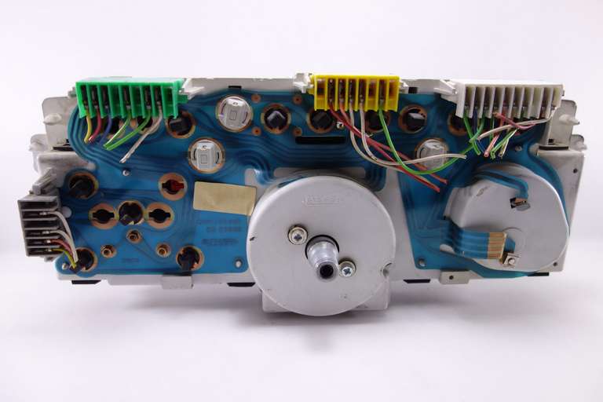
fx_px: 469
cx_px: 302
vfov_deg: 46.4
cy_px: 201
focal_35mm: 28
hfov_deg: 65.5
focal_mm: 10.4
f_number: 2
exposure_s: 1/100
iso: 125
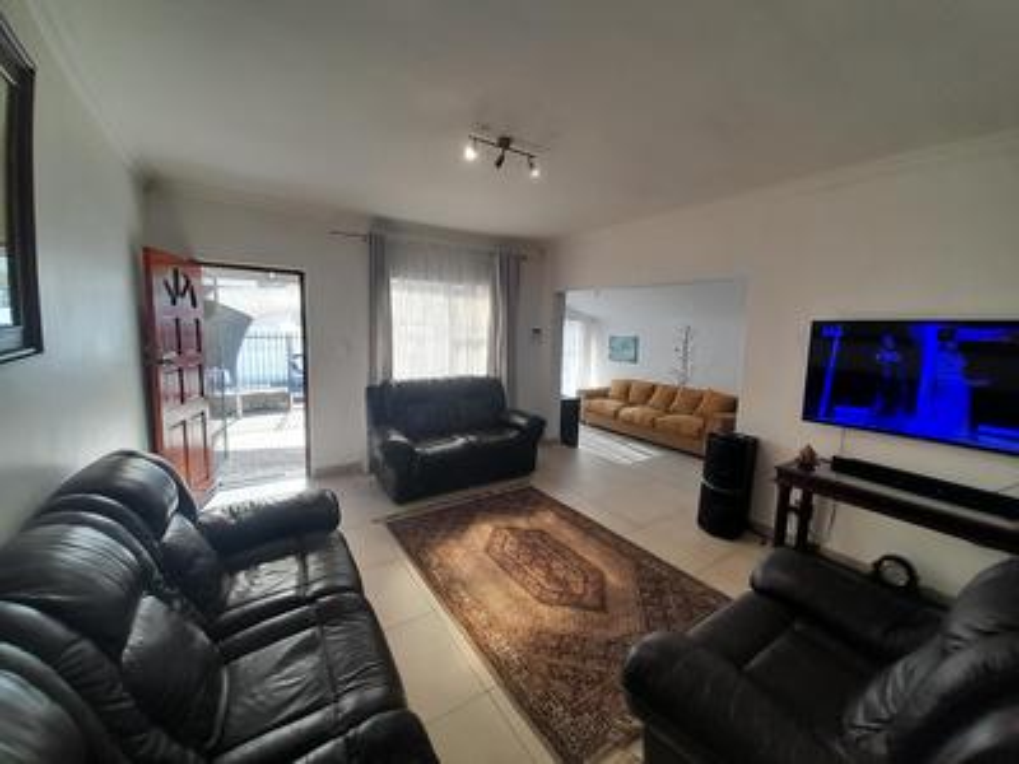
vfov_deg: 89.9
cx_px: 510
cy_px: 382
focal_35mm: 13
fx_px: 383
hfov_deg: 106.2
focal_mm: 1.13
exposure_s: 1/50
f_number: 2.2
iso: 50
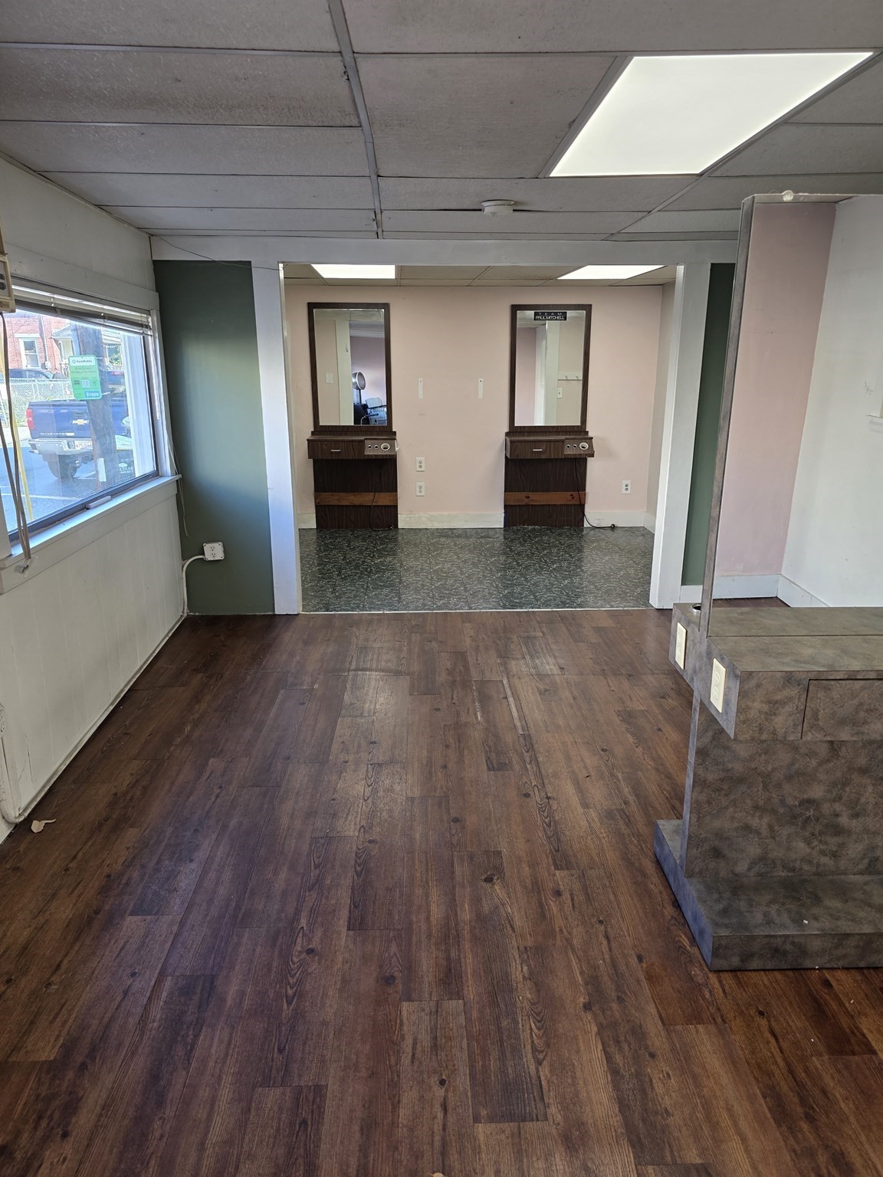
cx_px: 442
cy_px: 588
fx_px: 782
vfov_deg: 73.9
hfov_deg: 58.9
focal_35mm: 23
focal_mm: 6.3
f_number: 1.7
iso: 80
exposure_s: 1/120
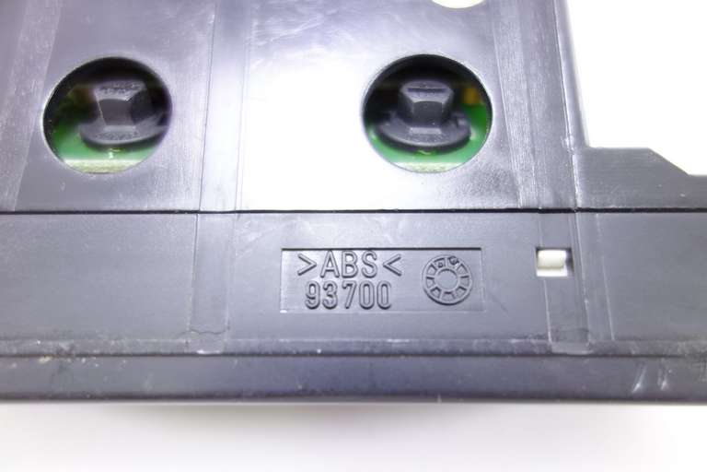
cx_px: 354
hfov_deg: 65.5
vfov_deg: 46.4
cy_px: 236
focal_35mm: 28
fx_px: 550
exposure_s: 1/30
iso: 160
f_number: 1.8
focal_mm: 10.4
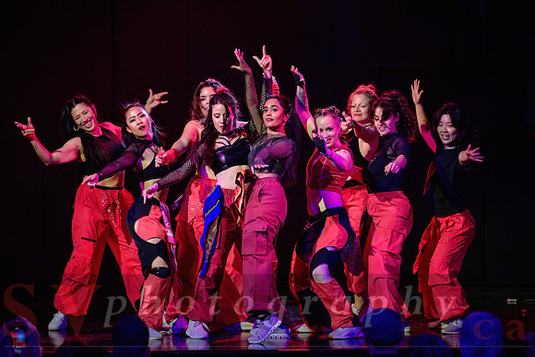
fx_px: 2210
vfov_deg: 9.2
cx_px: 268
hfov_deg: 13.8
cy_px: 204
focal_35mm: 149
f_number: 2.8
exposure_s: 1/200
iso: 1600
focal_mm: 130
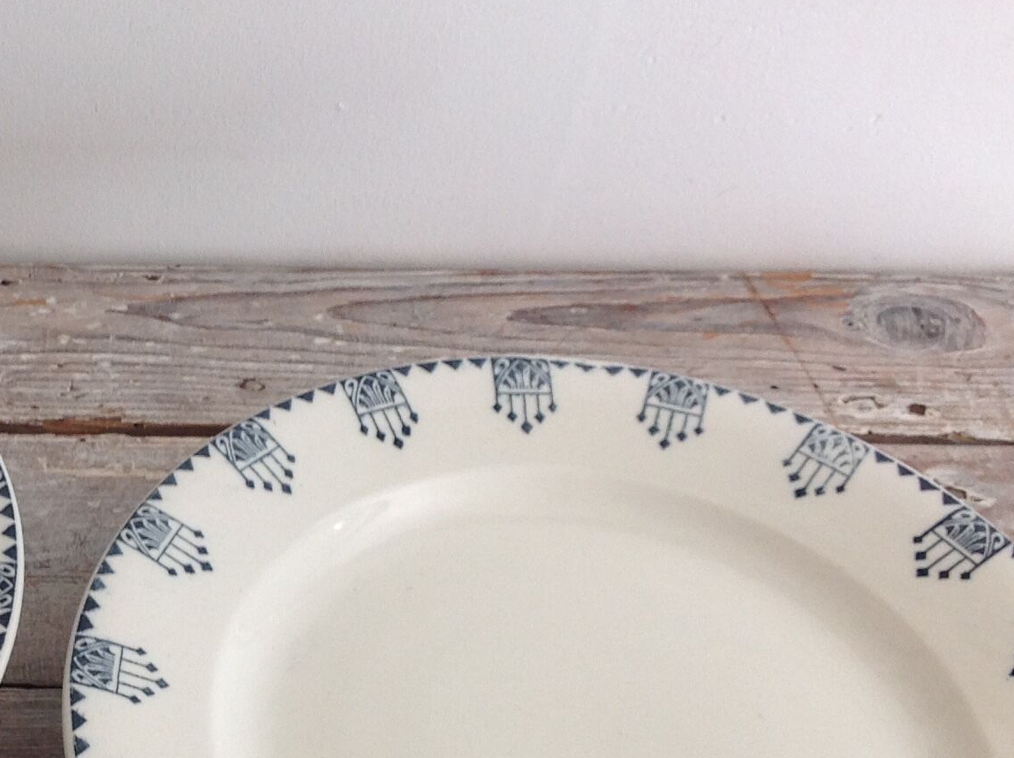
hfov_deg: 23.9
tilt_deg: -48.6
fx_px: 2311
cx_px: 46
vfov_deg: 18.4
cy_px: 609
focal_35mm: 79
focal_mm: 4.28
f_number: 2.4
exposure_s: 1/30
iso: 50
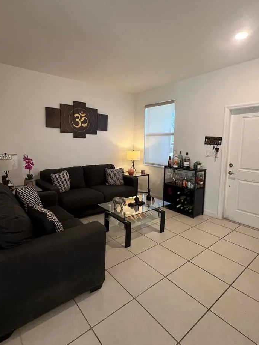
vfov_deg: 90.8
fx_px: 170
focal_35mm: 17
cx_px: 111
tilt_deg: -5.3
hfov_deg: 74.3
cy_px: 158
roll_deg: -0.7
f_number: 1.8
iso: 250
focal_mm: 1.57
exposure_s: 1/60
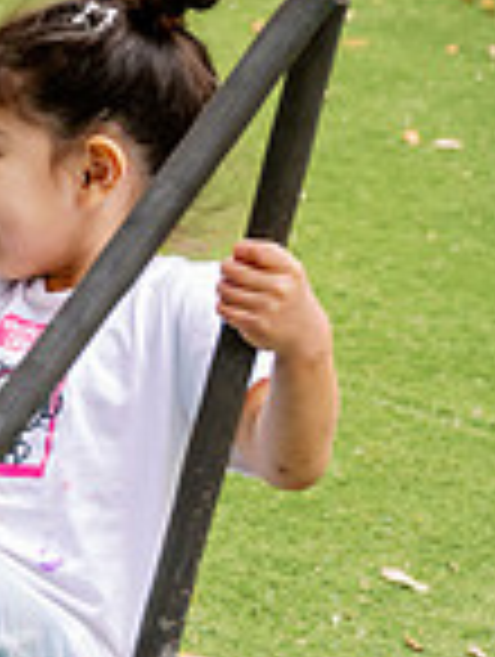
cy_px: 232
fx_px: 3403
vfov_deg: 11.0
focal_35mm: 179
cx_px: -504
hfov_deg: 7.9
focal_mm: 47
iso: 1000
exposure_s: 1/640
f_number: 4
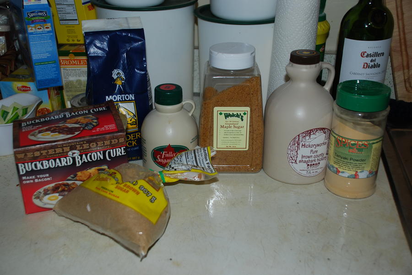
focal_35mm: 42
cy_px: 138
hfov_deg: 46.4
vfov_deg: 32.0
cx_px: 206
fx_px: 481
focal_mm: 28
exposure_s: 1/125
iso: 100
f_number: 4
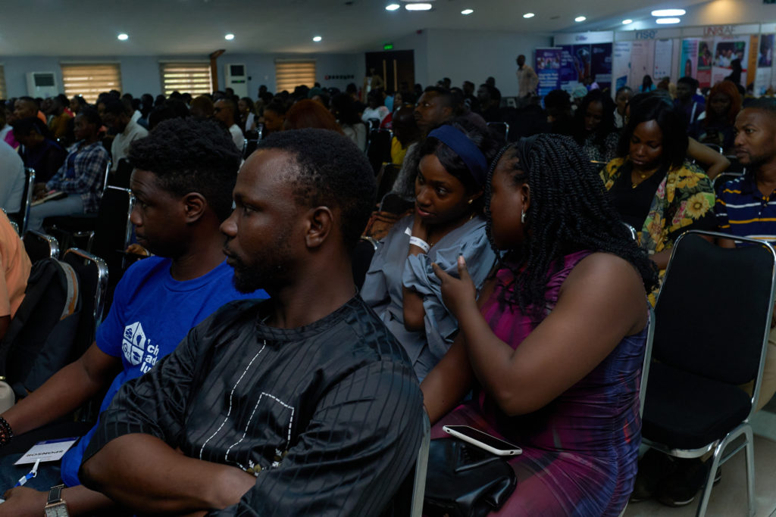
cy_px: 258
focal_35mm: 30
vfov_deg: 43.6
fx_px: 647
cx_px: 388
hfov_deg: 61.9
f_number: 4.5
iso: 1000
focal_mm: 20
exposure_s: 1/100
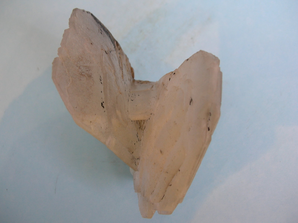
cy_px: 112
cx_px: 149
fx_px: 310
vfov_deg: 39.6
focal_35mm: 36
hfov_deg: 51.4
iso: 50
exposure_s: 1/8
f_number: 2.7
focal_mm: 6
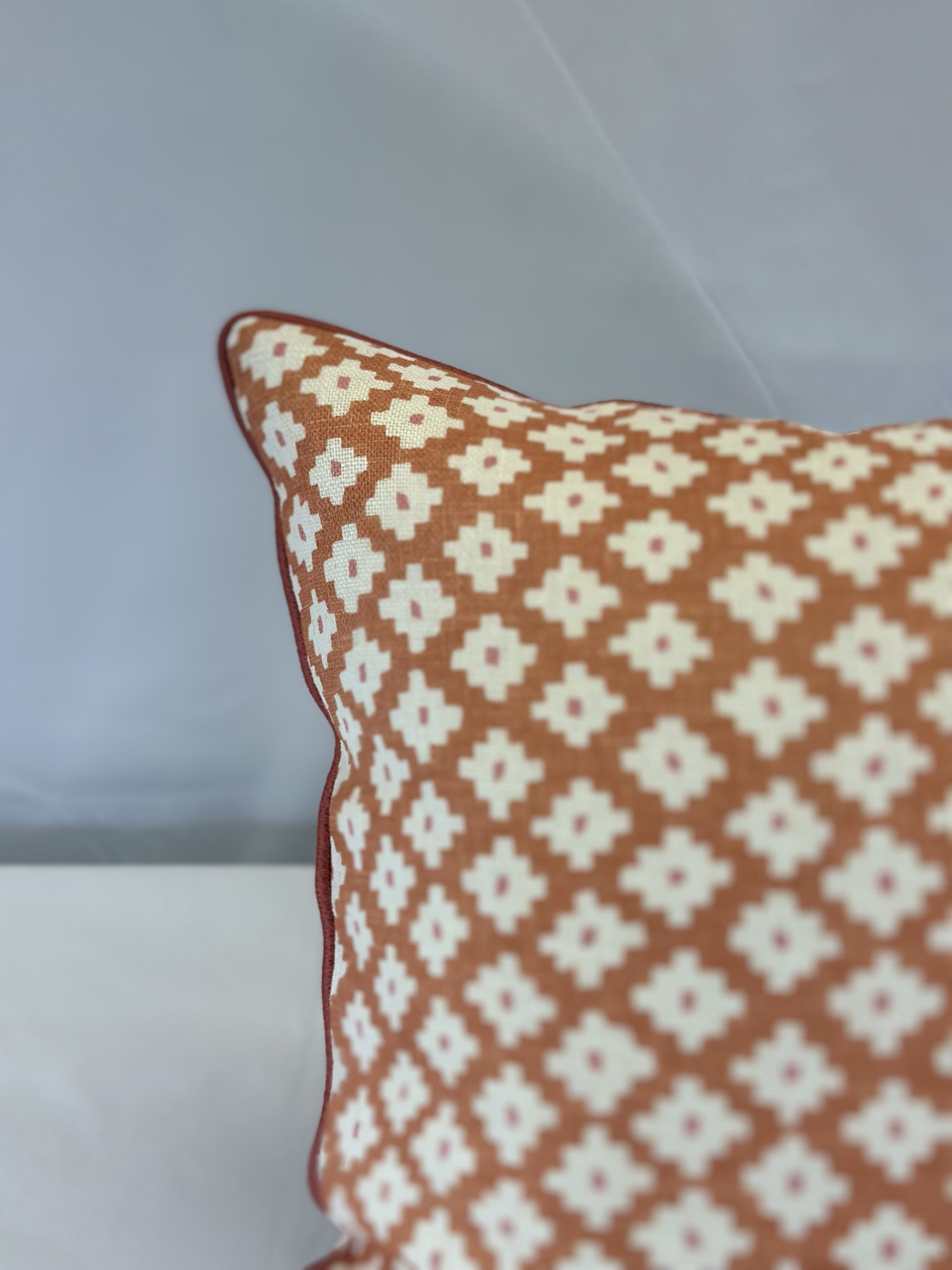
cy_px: 635
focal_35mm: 48
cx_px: 476
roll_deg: +0.4
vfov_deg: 39.7
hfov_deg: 30.3
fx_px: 1760
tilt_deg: -19.0
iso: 80
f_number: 1.78
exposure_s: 1/345
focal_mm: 6.86
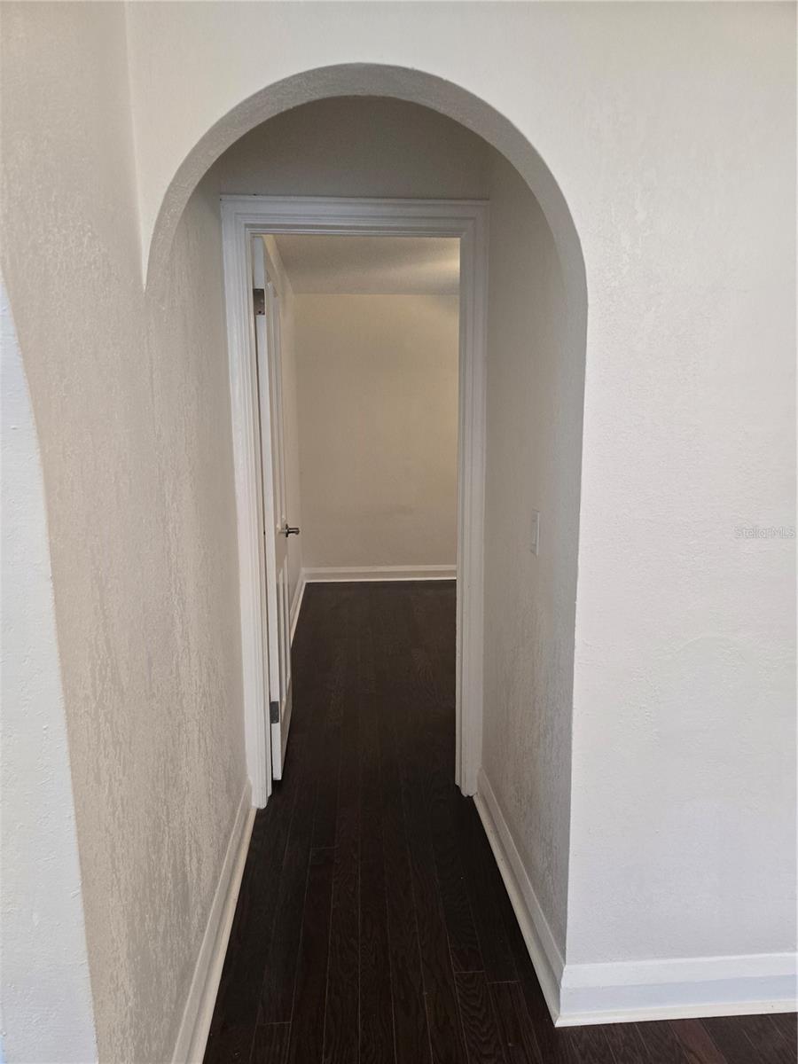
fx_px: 707
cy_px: 532
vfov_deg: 73.9
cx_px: 399
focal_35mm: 23
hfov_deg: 58.9
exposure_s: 1/120
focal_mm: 5.4
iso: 320
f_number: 1.8
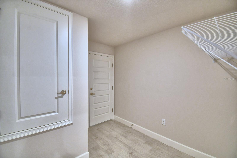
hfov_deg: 100.4
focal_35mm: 15
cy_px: 79
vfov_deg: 77.3
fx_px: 99
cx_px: 118
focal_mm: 10
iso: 450
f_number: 4.5
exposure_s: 1/30
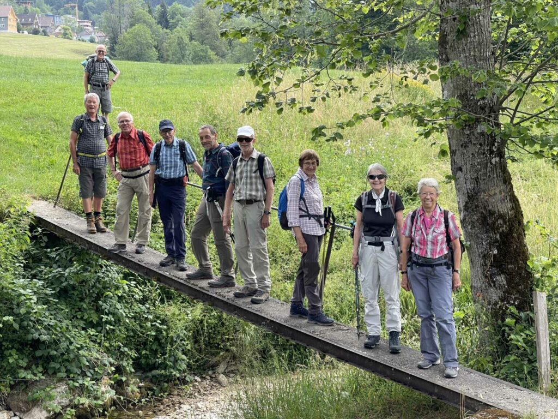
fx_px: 1032
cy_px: 210
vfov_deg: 22.9
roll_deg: +1.6
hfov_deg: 30.3
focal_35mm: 64
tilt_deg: -6.6
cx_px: 279
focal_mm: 7.5
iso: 20
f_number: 2.2
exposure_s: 1/281
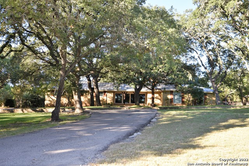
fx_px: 249
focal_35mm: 36
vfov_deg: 36.9
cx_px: 124
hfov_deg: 53.1
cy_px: 83
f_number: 5
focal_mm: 24
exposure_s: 1/200
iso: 280
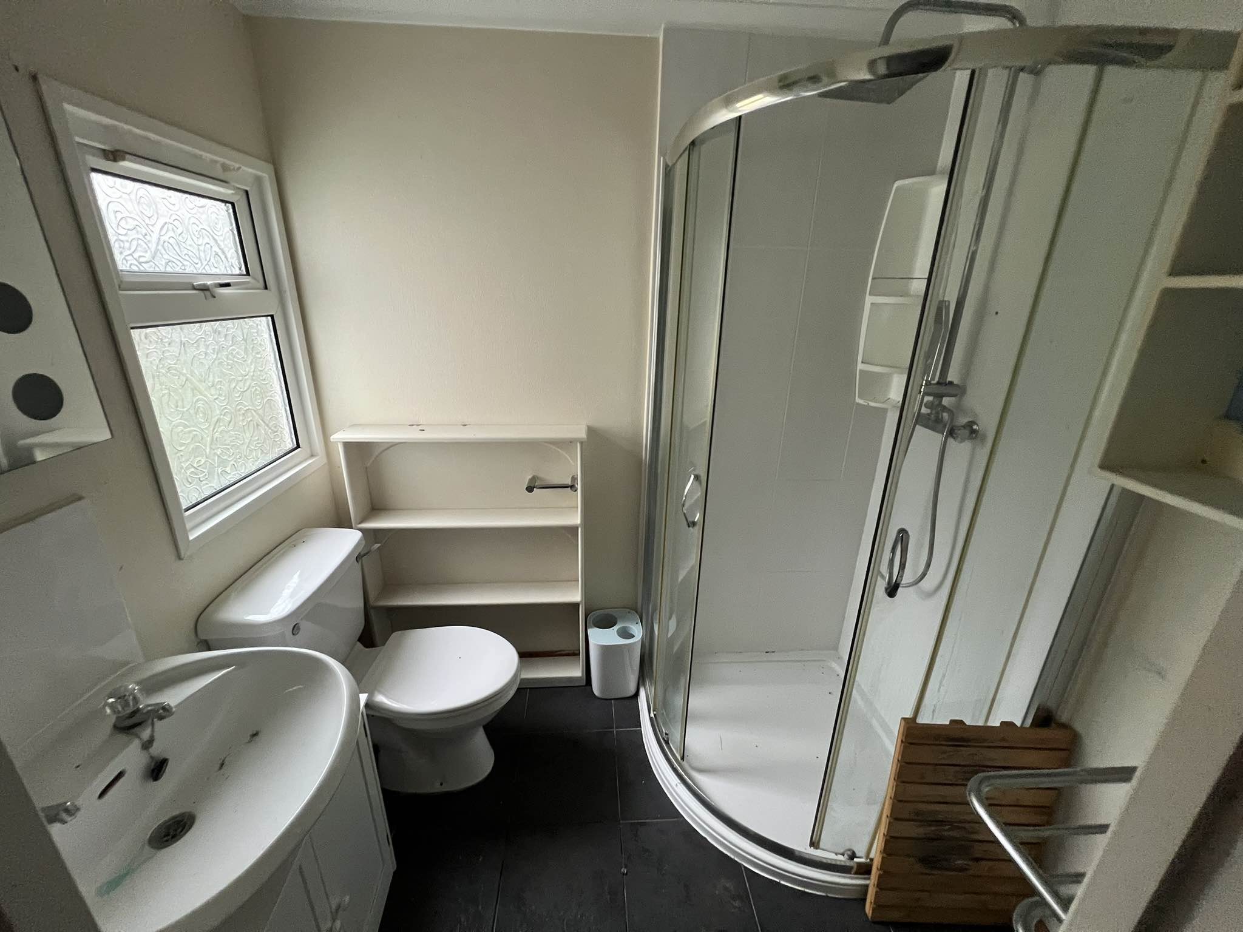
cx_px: 622
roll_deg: -0.6
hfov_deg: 106.2
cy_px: 466
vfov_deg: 89.9
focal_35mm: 13
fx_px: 467
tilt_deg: -18.6
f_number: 1.8
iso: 400
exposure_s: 1/60
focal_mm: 1.57
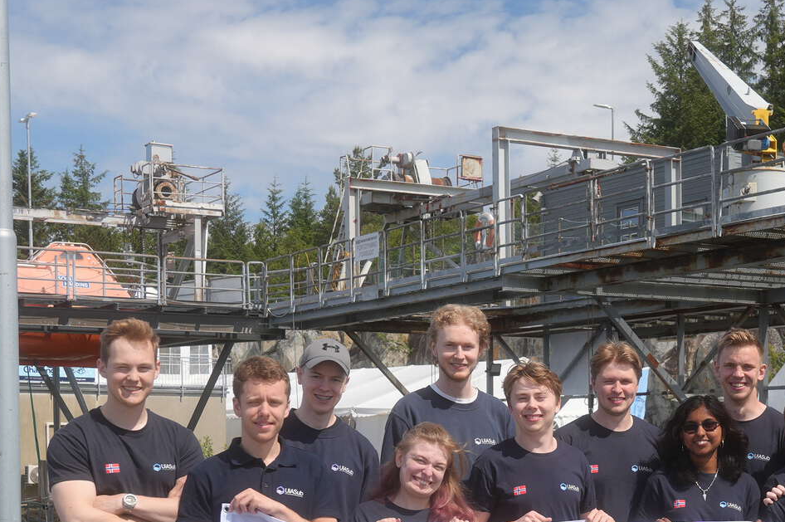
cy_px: 500
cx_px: 612
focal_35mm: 70
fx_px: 1525
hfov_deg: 28.3
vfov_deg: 19.0
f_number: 4.5
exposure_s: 1/400
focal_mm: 23
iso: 100
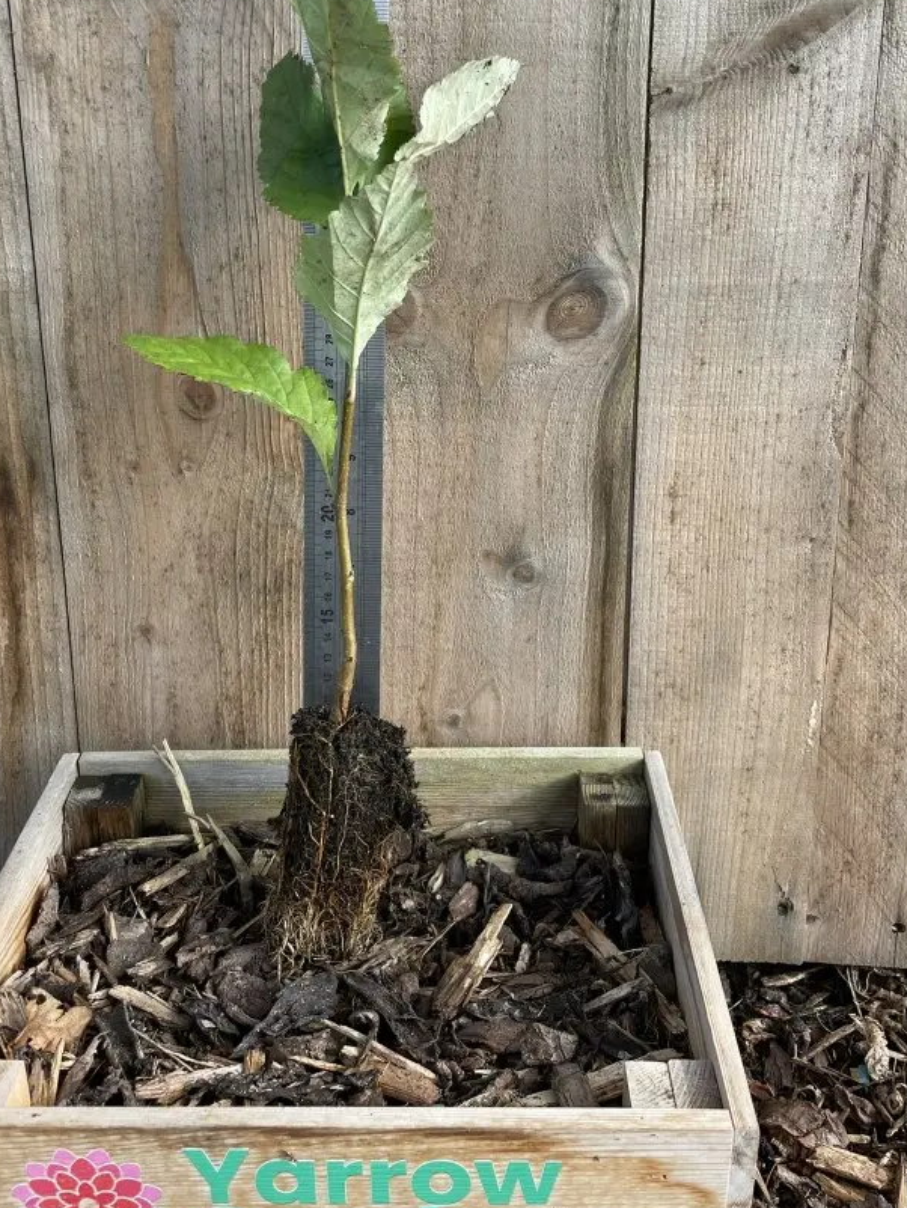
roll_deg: -0.9
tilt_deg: -21.2
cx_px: 425
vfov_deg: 52.2
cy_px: 477
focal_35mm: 35
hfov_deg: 40.7
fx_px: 1222
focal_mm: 4.2
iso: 32
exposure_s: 1/435
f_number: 1.6
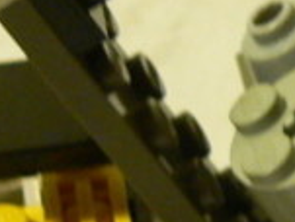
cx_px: 389
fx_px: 1828
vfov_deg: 6.9
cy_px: 276
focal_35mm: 214
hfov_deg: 9.1
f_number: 2.8
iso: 200
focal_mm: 6
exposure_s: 1/5
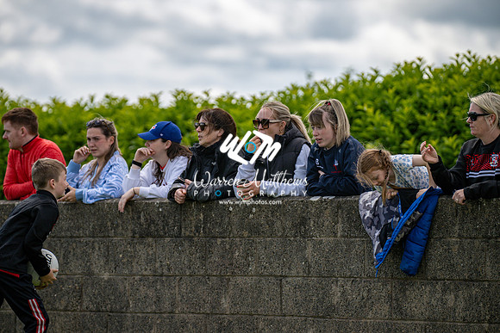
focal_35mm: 210
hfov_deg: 9.8
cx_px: 250
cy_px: 166
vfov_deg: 6.5
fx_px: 2917
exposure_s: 1/6400
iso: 100
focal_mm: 210
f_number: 2.8
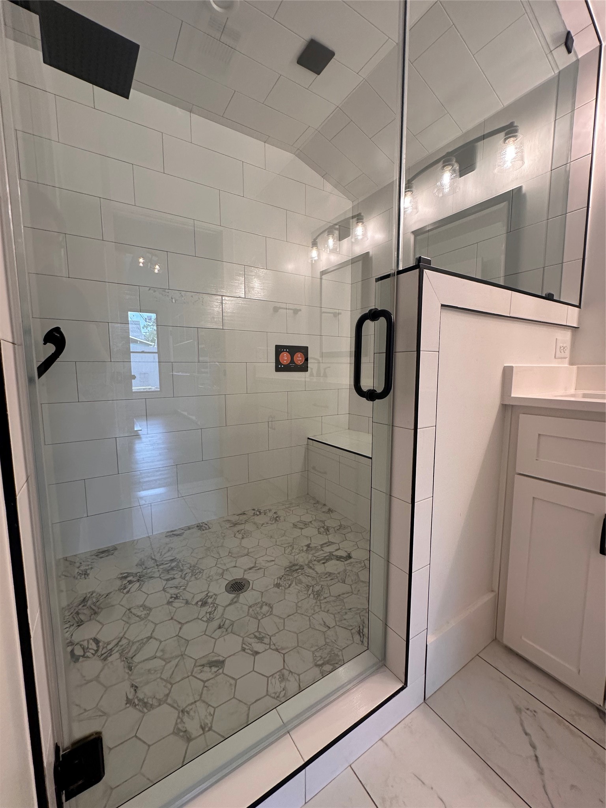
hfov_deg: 85.7
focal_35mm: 14
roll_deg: -0.7
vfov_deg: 102.1
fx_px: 327
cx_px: 303
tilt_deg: -6.1
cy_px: 404
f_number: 2.2
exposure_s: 1/120
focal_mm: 2.22
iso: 160
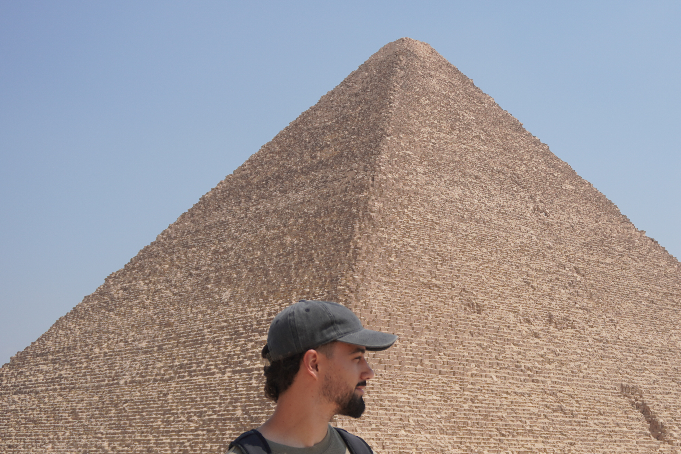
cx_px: 454
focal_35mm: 62
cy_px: 278
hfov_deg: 32.2
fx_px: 1168
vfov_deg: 22.0
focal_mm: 27
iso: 100
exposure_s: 1/1000
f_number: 4.5
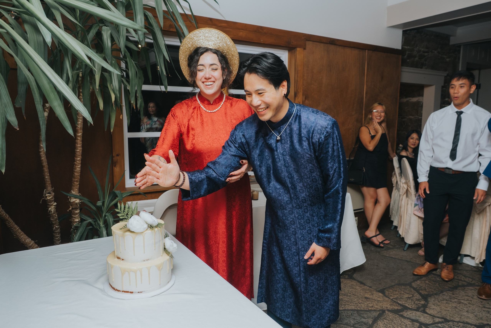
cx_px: 246
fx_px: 340
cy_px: 164
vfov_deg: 51.4
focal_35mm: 25
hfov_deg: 71.6
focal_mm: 12
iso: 320
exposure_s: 1/160
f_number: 3.5
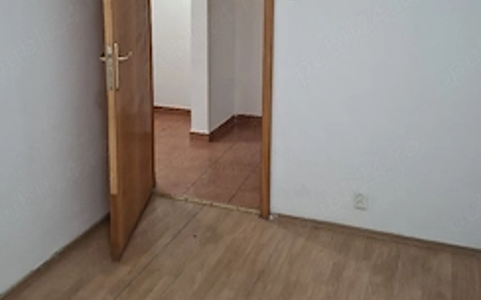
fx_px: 524
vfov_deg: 31.0
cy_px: 55
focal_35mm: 40
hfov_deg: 49.3
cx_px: 242
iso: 320
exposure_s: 1/25
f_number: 1.8
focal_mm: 5.54
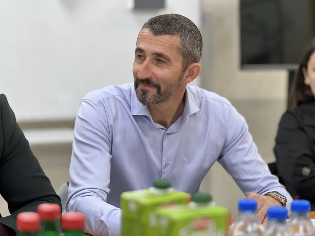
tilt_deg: -6.1
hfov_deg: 25.3
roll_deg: -0.2
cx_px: 158
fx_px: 701
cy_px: 118
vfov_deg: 19.1
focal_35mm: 77
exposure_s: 1/40
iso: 250
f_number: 2.8
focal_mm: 9
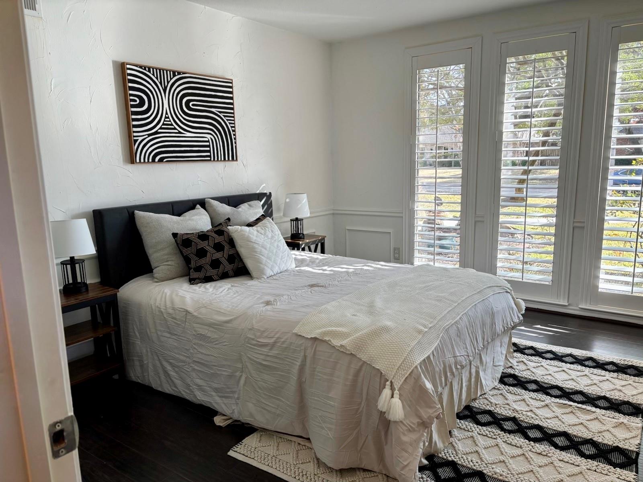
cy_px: 241
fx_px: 483
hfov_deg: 67.3
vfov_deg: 53.1
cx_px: 322
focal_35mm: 26
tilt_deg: -10.1
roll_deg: +1.8
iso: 100
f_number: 1.6
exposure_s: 1/120
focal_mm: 5.96
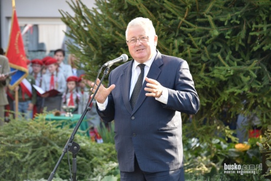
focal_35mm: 120
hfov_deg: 17.1
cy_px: 90
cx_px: 136
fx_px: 904
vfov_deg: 11.4
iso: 200
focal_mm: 120
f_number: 5
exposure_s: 1/100
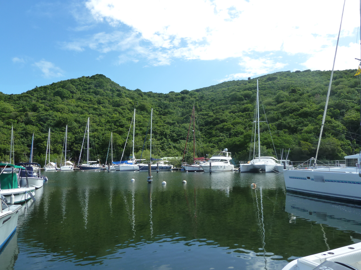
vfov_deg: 54.9
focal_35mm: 25
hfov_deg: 69.4
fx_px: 261
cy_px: 135
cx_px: 180
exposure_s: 1/320
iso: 125
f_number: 4
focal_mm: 4.1
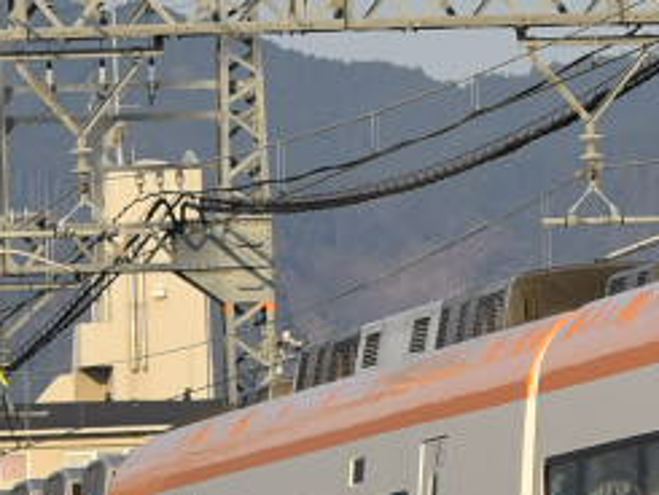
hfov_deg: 2.5
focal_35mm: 792
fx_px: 15076
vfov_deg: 1.9
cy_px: 460
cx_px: 508
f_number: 6.3
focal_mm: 105
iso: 400
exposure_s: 1/1600
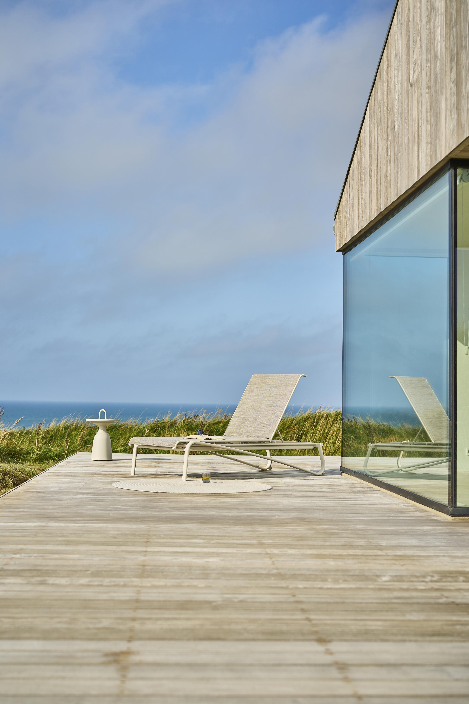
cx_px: 234
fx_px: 977
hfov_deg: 27.0
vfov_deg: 39.6
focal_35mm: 50
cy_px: 352
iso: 100
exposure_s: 1/3200
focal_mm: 50
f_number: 2.8
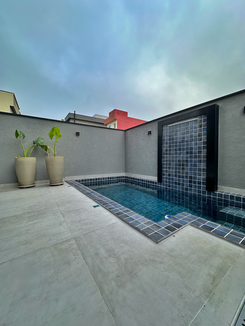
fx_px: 132
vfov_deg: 102.1
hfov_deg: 85.7
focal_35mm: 14
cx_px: 122
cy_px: 163
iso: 40
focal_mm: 2.22
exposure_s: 1/362
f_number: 2.2
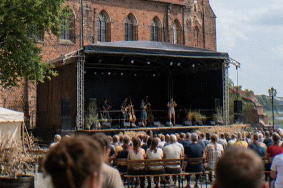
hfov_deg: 21.9
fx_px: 731
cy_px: 69
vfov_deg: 14.7
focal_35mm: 93
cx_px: 173
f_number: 4
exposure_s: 1/1000
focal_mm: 49
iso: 320
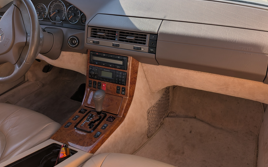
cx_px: 133
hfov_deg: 61.2
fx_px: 226
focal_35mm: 31
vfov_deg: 40.2
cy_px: 59
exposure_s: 1/179
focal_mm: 6.9
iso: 21
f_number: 1.68
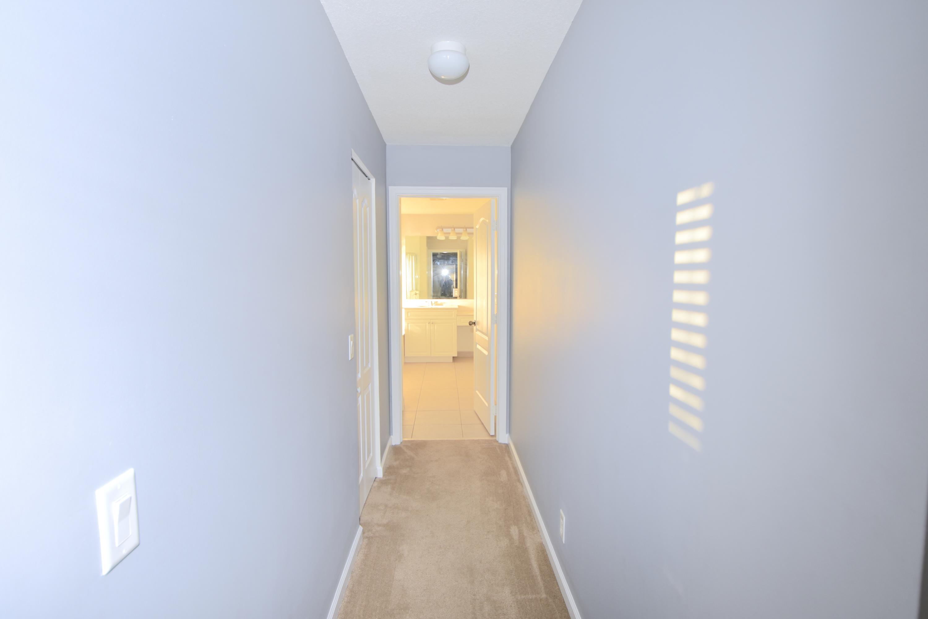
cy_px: 310
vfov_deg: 67.4
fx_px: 464
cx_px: 464
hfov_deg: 90.0
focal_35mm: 18
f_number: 4
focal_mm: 12
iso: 100
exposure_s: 1/60
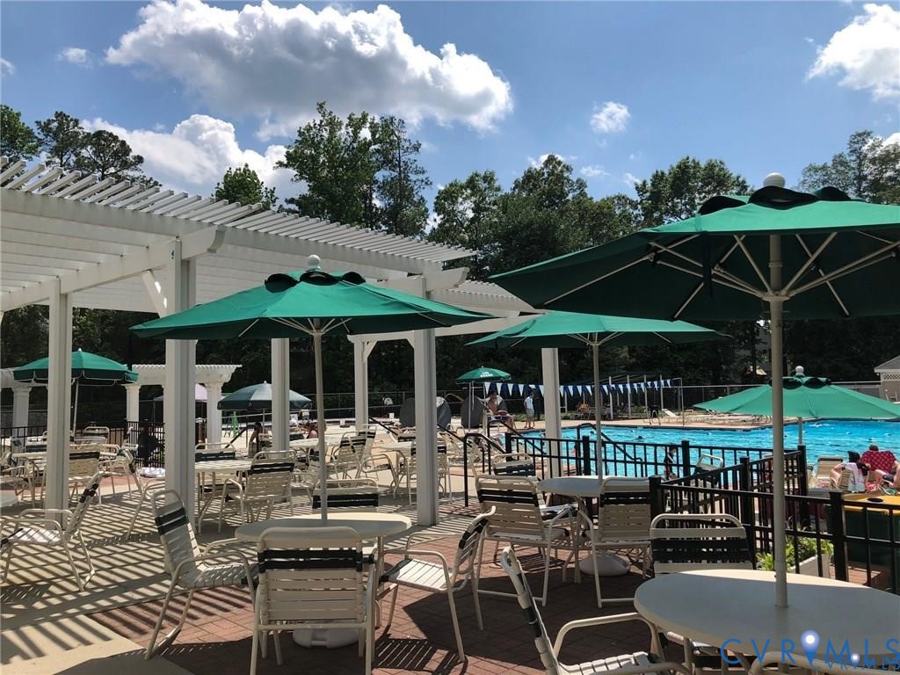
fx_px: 728
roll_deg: +1.2
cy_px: 338
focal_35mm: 28
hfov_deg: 63.4
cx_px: 450
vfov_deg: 49.7
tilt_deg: +4.4
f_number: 1.8
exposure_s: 1/2825
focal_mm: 3.99
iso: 20
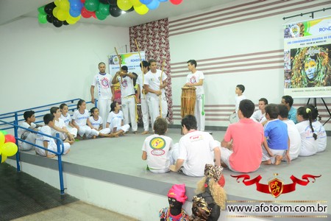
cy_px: 110
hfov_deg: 49.6
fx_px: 359
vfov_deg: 34.2
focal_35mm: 39
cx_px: 166
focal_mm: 26
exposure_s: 1/80
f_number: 3.8
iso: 3200
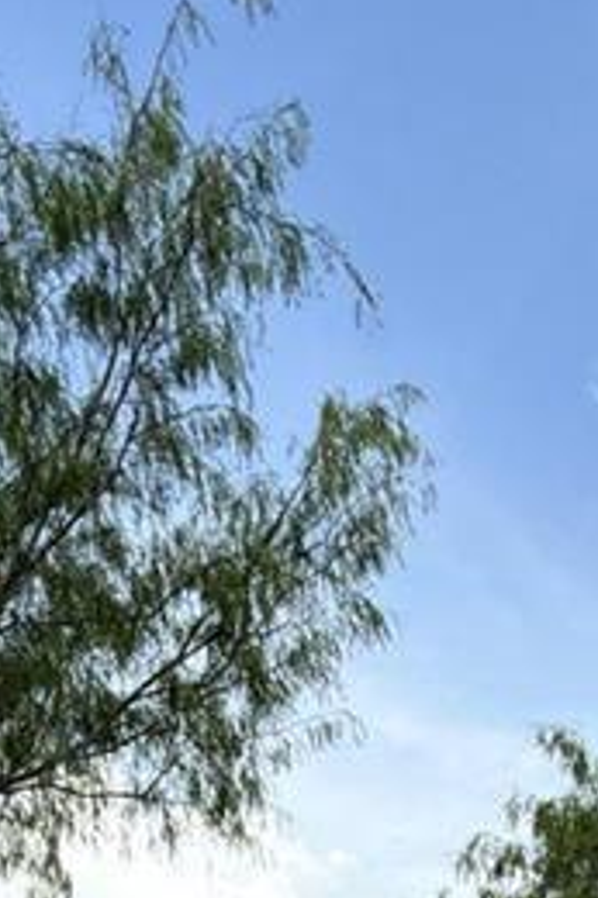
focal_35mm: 43
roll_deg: +0.7
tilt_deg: -3.3
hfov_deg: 31.0
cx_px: 384
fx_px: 1073
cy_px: 1126
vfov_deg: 34.4
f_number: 2.2
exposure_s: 1/770
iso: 32
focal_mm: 2.22
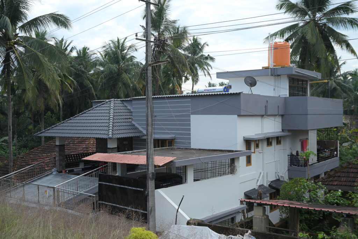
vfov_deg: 34.2
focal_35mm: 39
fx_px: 388
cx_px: 179
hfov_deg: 49.5
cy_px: 120
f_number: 5.6
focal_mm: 39
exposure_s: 1/200
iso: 125
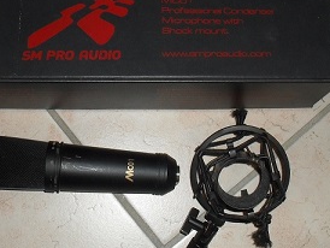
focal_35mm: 56
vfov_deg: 26.1
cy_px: 104
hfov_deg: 34.2
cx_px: 139
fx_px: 534
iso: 200
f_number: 3.2
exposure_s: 1/45
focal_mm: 6.3
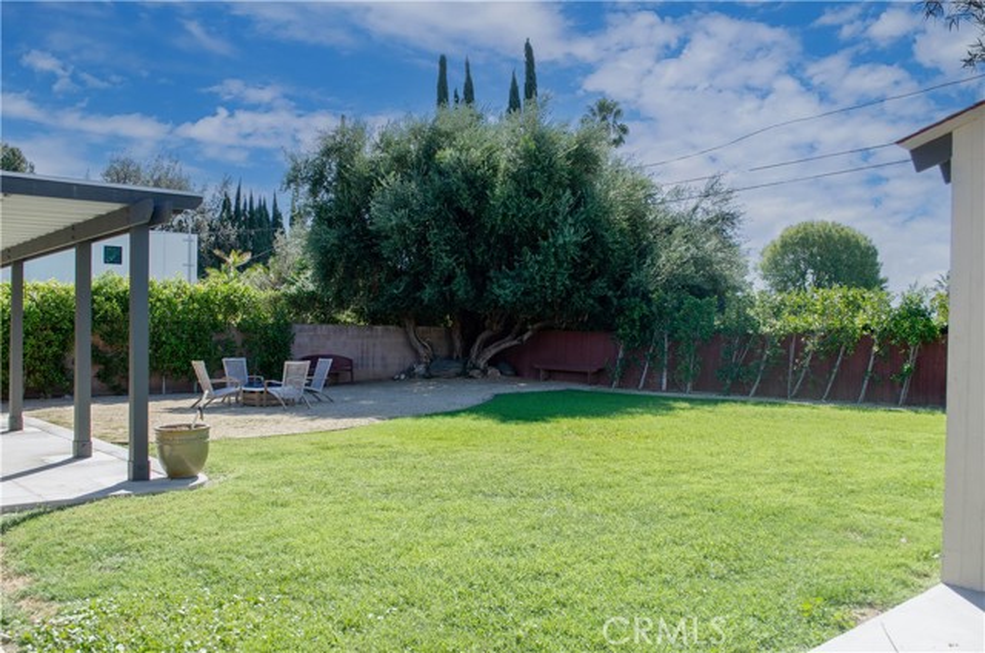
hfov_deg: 62.0
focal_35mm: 30
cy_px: 326
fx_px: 819
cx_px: 492
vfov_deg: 43.4
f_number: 7.1
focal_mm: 20
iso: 250
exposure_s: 1/320
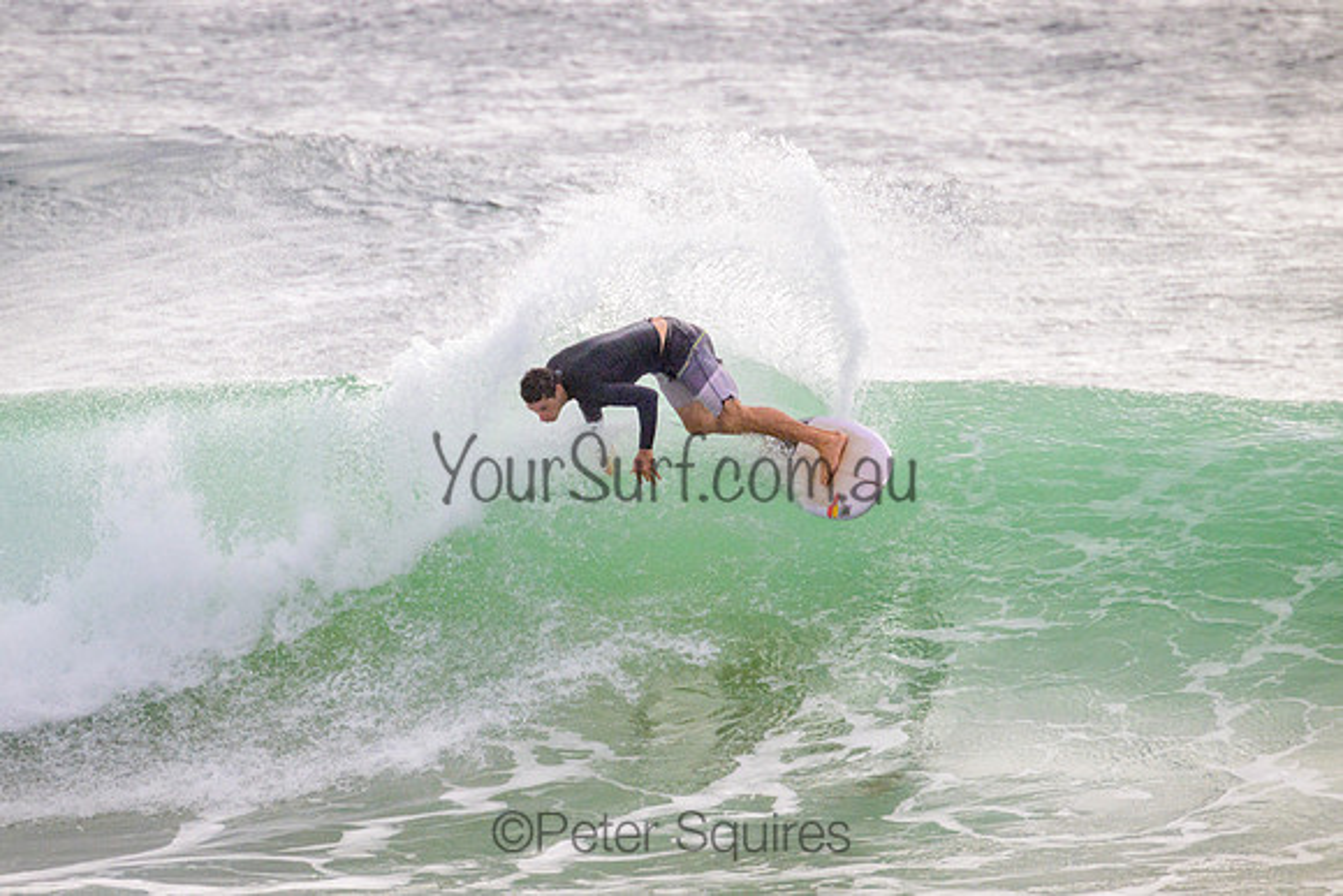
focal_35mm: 909
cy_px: 387
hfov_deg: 2.3
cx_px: 645
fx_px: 33916
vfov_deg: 1.5
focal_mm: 800
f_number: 11
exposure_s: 1/2000
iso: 450
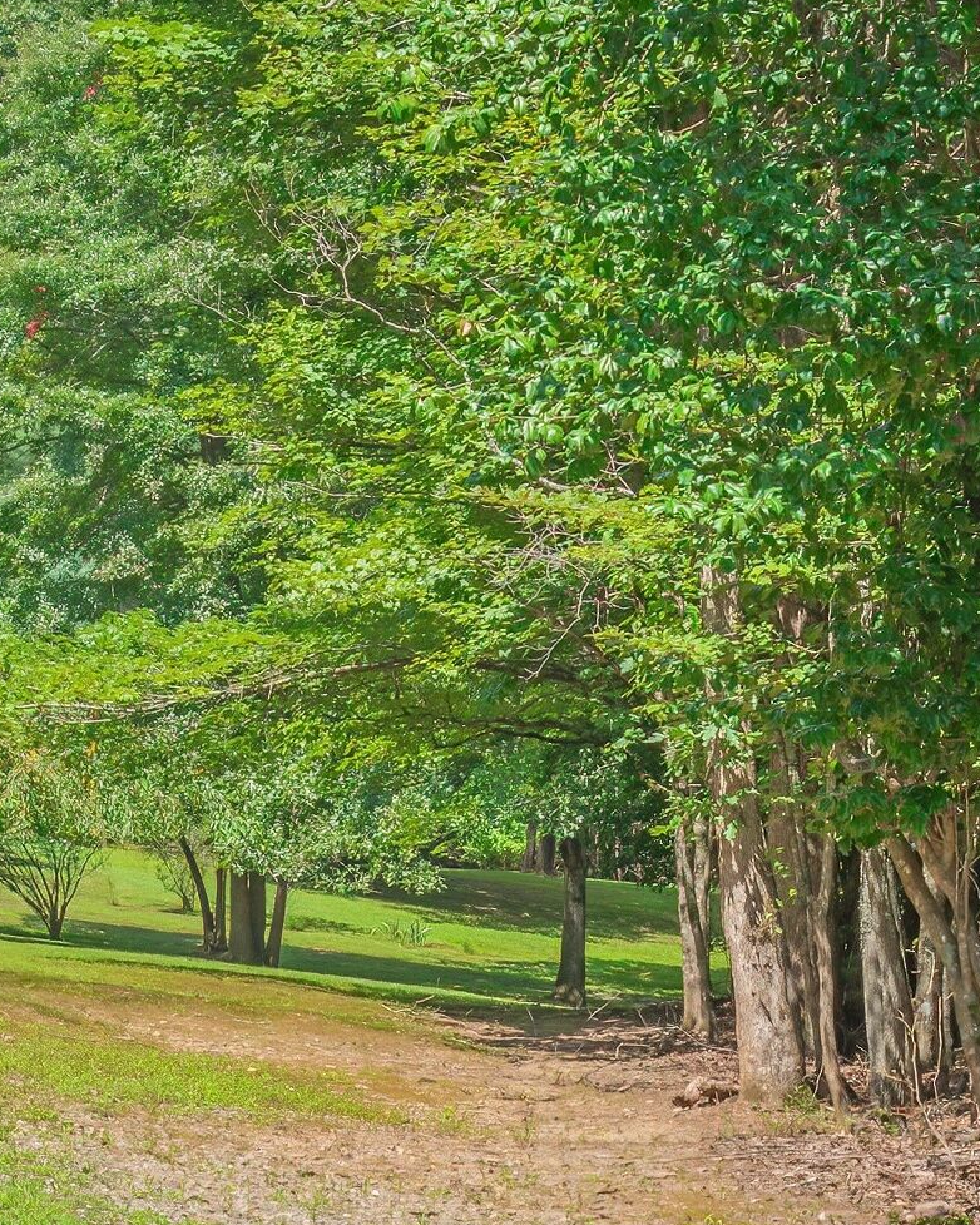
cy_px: 715
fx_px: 6093
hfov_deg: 9.1
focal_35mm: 168
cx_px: -276
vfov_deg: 11.5
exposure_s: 1/160
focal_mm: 70
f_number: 11
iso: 200
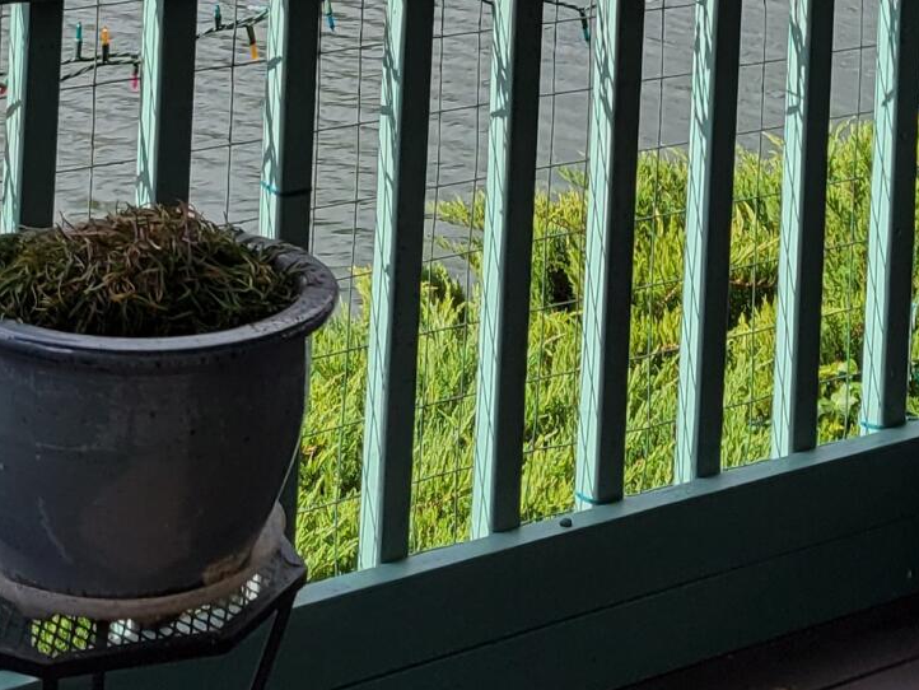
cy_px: -668
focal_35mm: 108
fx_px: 2868
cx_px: 519
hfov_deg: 18.2
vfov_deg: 12.2
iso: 40
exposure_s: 1/1593
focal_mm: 5.4
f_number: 1.8
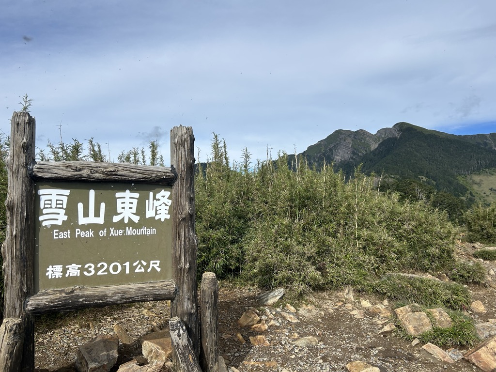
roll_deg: +0.0
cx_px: 248
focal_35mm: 26
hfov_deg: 67.3
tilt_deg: +2.3
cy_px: 186
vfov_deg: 53.1
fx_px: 373
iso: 50
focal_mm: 5.7
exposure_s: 1/4831
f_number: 1.5
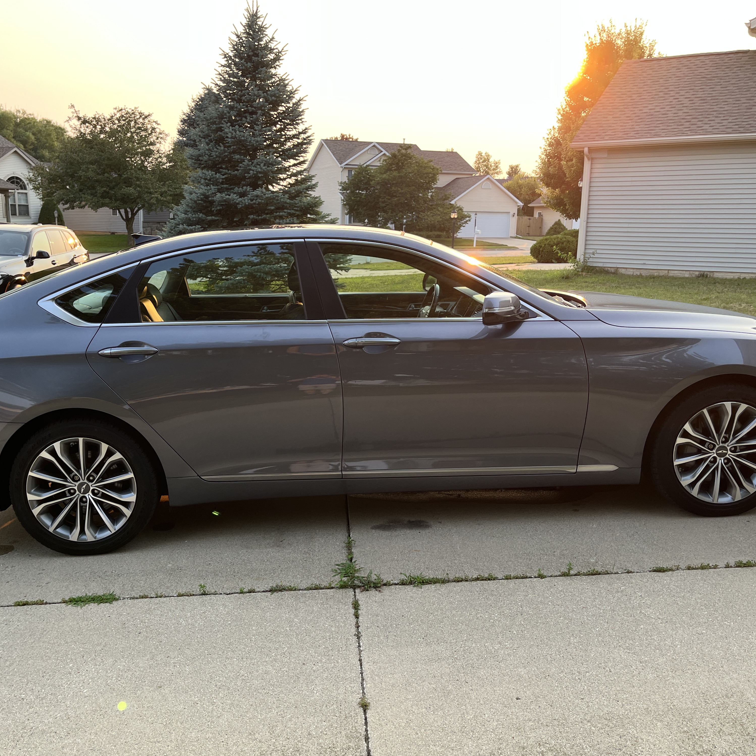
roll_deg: -0.7
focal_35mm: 31
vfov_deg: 52.5
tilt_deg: -12.3
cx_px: 335
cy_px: 381
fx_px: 766
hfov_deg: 52.4
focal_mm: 5.1
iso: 40
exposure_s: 1/269
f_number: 1.6
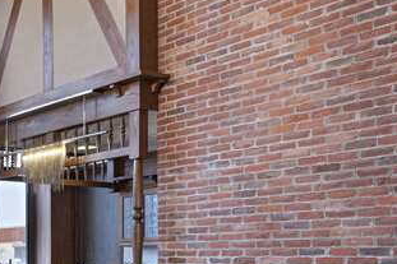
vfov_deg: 23.2
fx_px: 617
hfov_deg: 26.8
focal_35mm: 56
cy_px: 264
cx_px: -181
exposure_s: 2
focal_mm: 17
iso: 200
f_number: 13
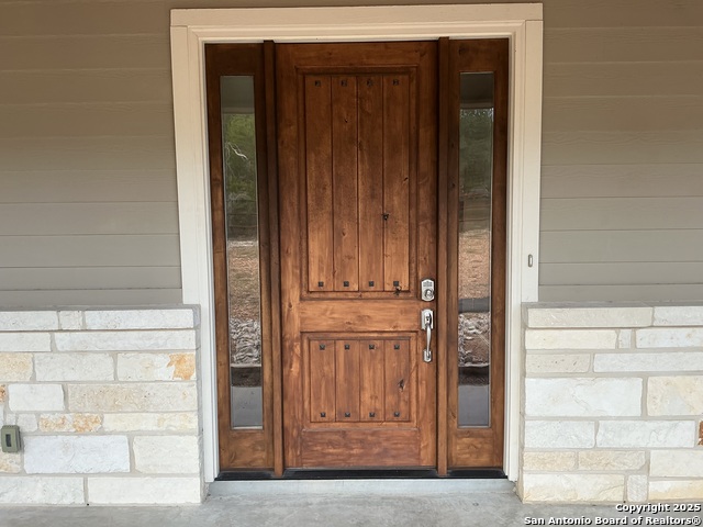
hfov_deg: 61.7
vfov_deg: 48.2
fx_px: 589
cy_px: 264
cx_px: 352
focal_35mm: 29
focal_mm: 3
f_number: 1.8
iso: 20
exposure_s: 1/120
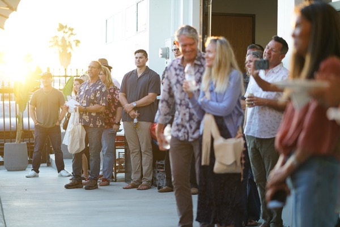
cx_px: 170
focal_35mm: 85
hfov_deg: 23.9
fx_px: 803
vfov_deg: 16.1
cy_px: 114
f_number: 1.8
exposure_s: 1/320
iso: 500
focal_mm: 85
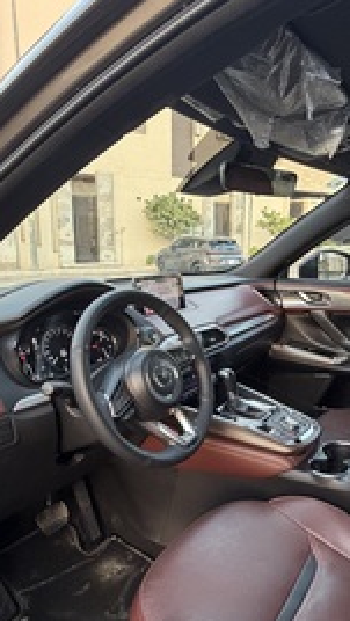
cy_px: 342
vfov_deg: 71.7
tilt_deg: -14.5
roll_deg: +0.4
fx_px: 428
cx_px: 194
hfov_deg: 44.4
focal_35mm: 26
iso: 320
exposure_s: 1/88
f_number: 2.2
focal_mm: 2.22
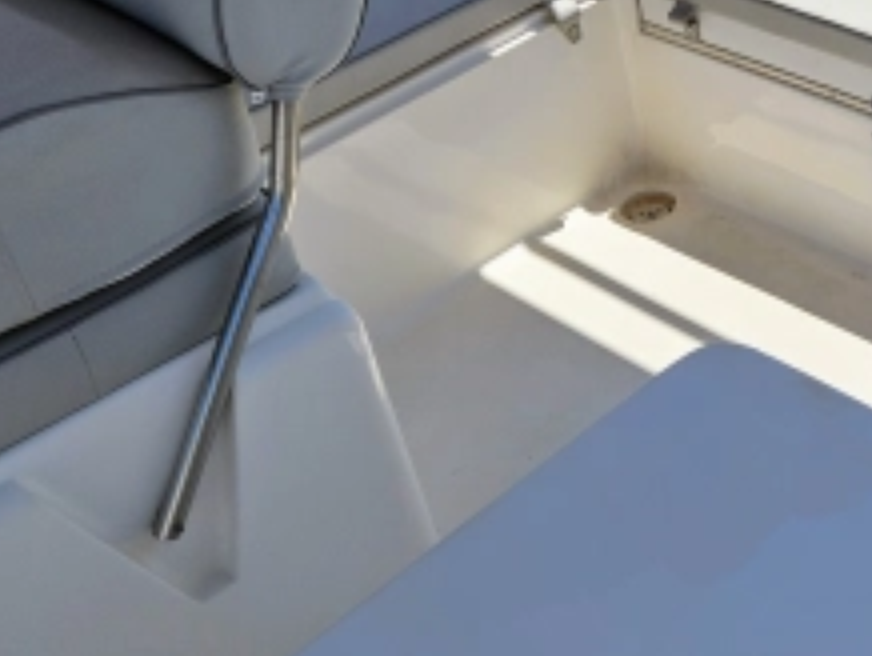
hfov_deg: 30.1
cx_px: 940
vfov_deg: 24.8
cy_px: 118
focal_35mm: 58
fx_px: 1463
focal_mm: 5.4
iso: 25
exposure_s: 1/3474
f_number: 1.8
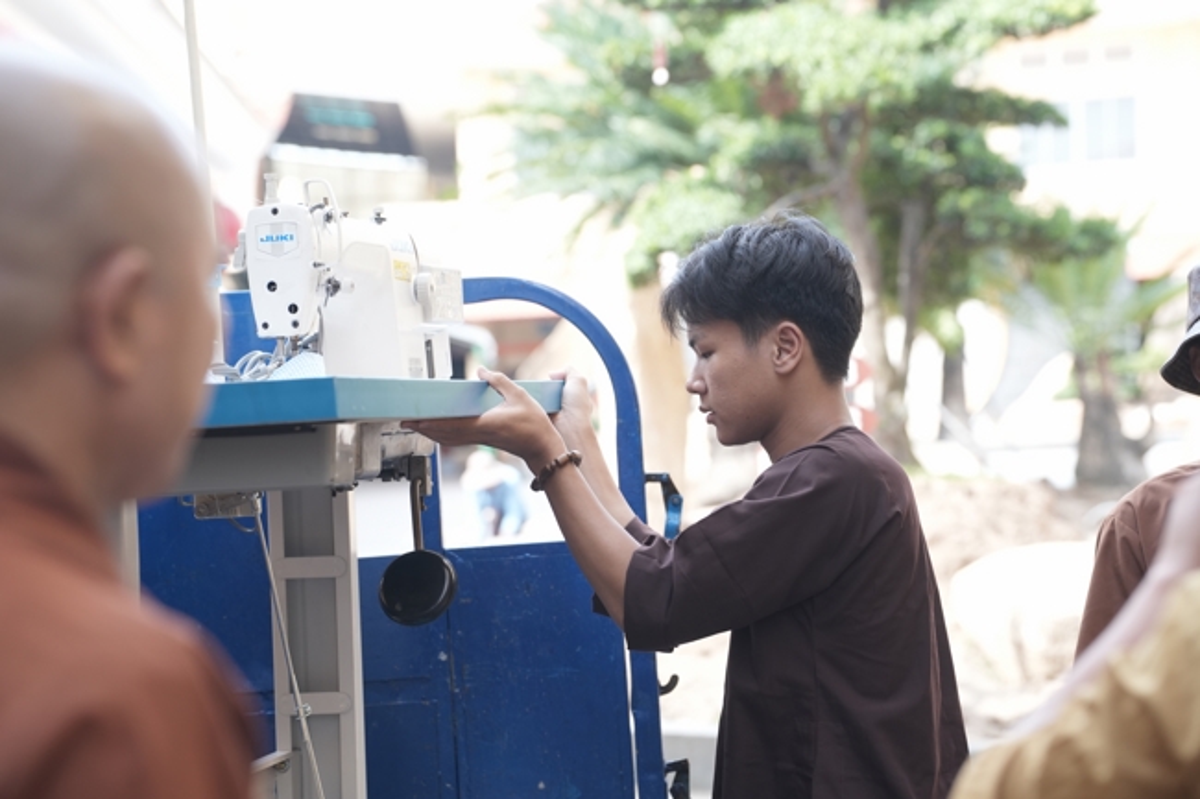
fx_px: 2799
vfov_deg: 16.3
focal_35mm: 84
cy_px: 400
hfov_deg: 24.2
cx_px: 600
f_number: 4
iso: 800
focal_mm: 84
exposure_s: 1/400
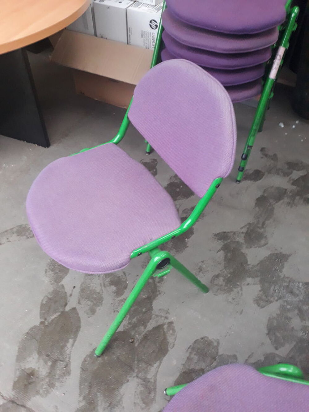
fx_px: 321
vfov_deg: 65.3
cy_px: 206
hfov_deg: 51.4
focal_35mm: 27
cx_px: 154
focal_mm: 3.71
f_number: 1.7
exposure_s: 1/25
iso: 320
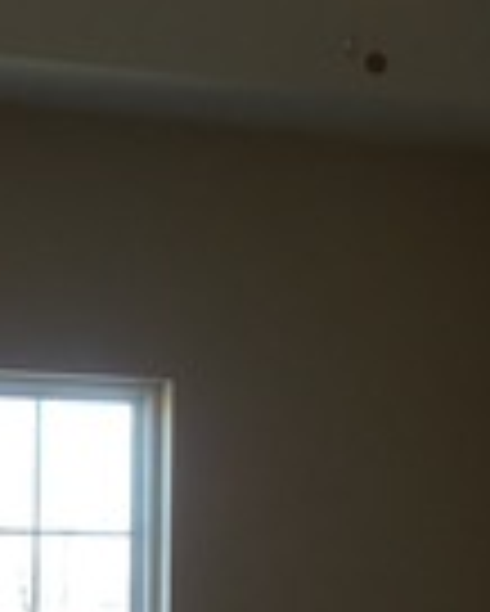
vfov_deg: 14.3
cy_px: 540
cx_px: 27
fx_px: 2408
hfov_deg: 11.5
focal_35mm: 133
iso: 80
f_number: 3.4
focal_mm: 5.2
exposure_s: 1/50
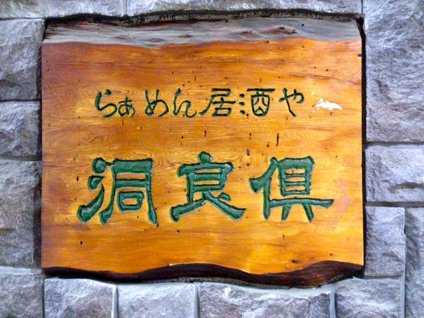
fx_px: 404
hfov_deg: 55.4
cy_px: 159
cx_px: 212
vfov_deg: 42.9
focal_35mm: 33
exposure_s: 1/15
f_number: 2.4
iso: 800
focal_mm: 4.12
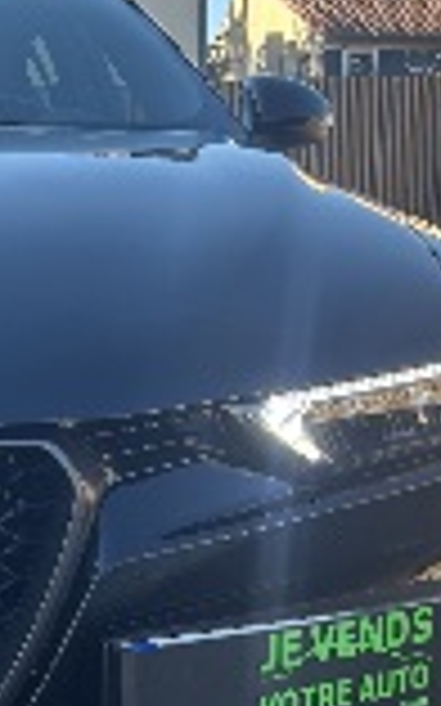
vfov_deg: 28.2
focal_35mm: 73
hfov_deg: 17.0
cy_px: 346
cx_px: -90
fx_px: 1405
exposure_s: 1/758
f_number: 1.5
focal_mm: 5.7
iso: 50
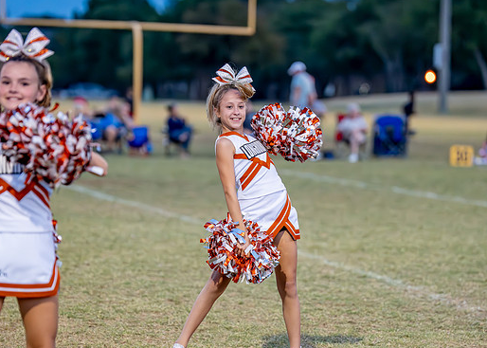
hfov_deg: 10.3
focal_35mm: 195
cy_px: 183
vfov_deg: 7.4
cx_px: 255
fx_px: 2697
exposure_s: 1/1000
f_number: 2.8
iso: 5000
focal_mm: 139
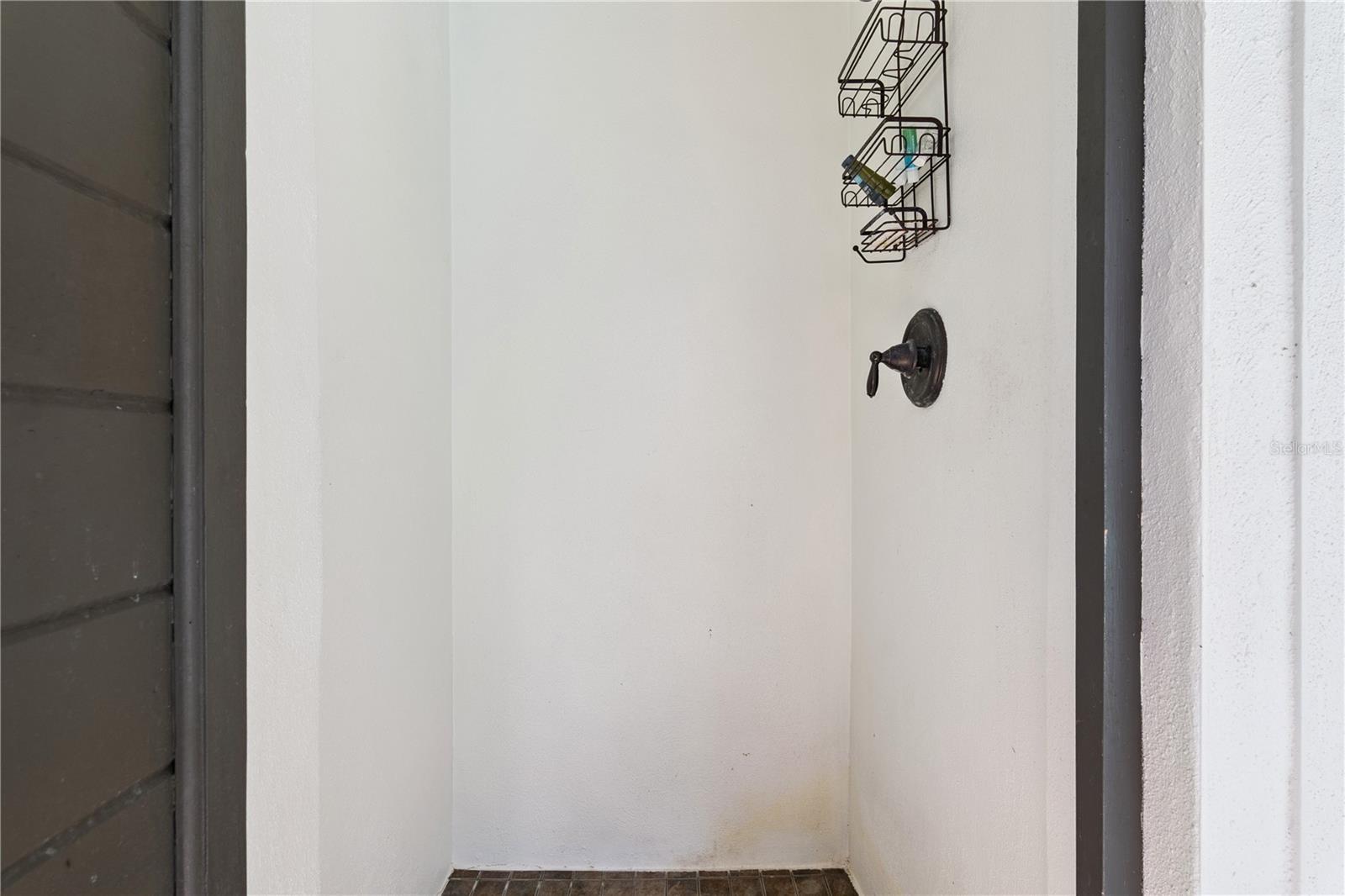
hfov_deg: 96.7
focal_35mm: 16
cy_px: 448
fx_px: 598
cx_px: 672
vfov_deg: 73.7
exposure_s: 1/125
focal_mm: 16
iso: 800
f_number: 10
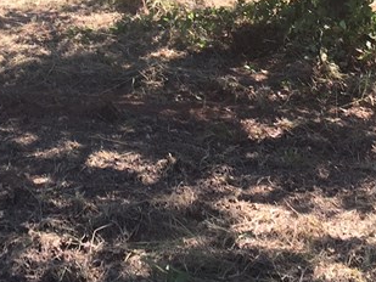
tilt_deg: -4.6
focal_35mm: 96
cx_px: 235
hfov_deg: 20.4
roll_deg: -1.7
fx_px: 1043
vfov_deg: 14.8
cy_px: -81
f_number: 2.2
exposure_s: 1/316
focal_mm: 4.15
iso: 25
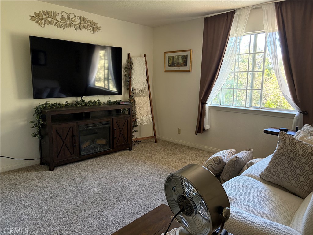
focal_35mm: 26
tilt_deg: -8.0
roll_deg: -0.2
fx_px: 235
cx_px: 156
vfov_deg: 53.1
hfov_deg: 67.3
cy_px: 118
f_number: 1.6
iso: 250
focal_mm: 5.96
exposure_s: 1/60
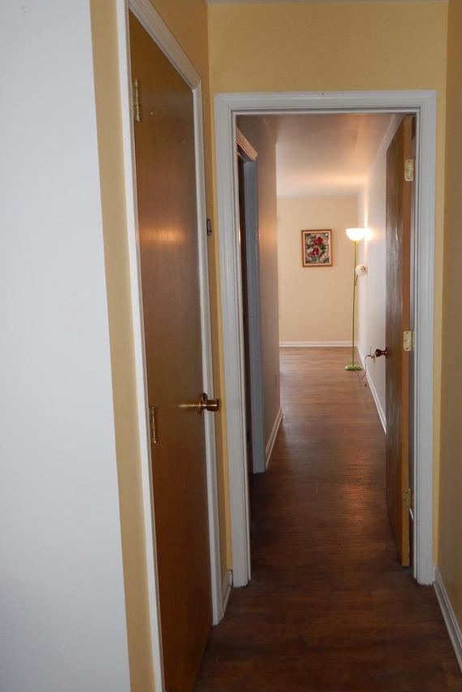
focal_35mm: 29
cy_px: 341
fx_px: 558
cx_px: 329
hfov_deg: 43.9
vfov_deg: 63.7
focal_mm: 4
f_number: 3
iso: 200
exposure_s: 1/30
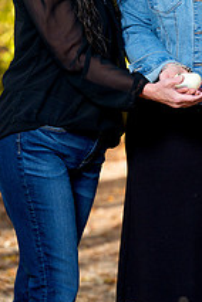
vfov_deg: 9.0
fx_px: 1919
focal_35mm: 228
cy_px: 69
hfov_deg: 6.0
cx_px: 203
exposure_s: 1/160
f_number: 3.5
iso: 400
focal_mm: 108
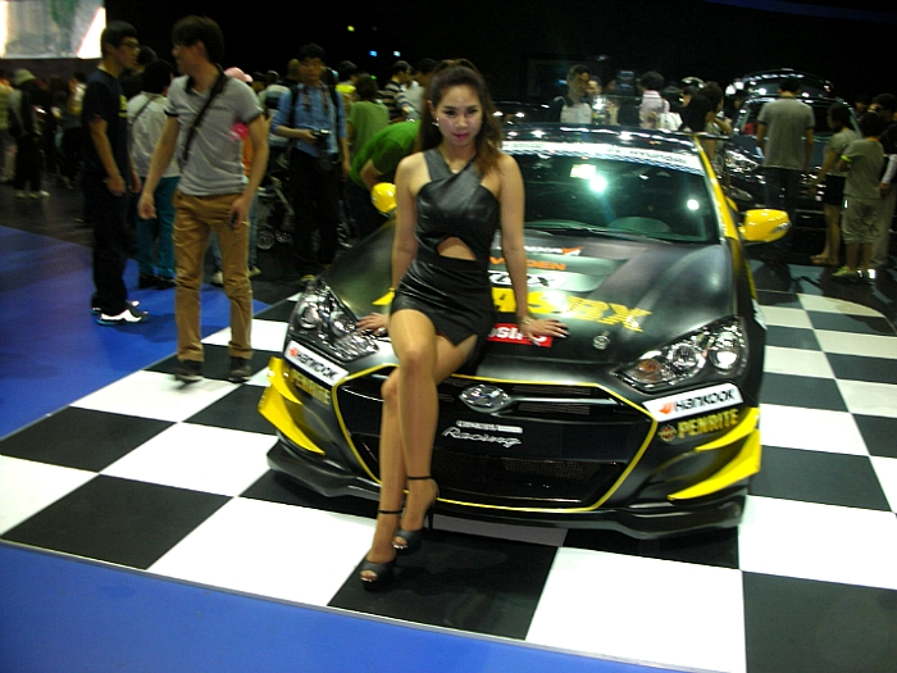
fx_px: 907
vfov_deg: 40.7
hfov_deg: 52.6
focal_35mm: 35
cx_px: 448
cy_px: 336
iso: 64
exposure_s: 1/30
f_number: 3
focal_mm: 5.8
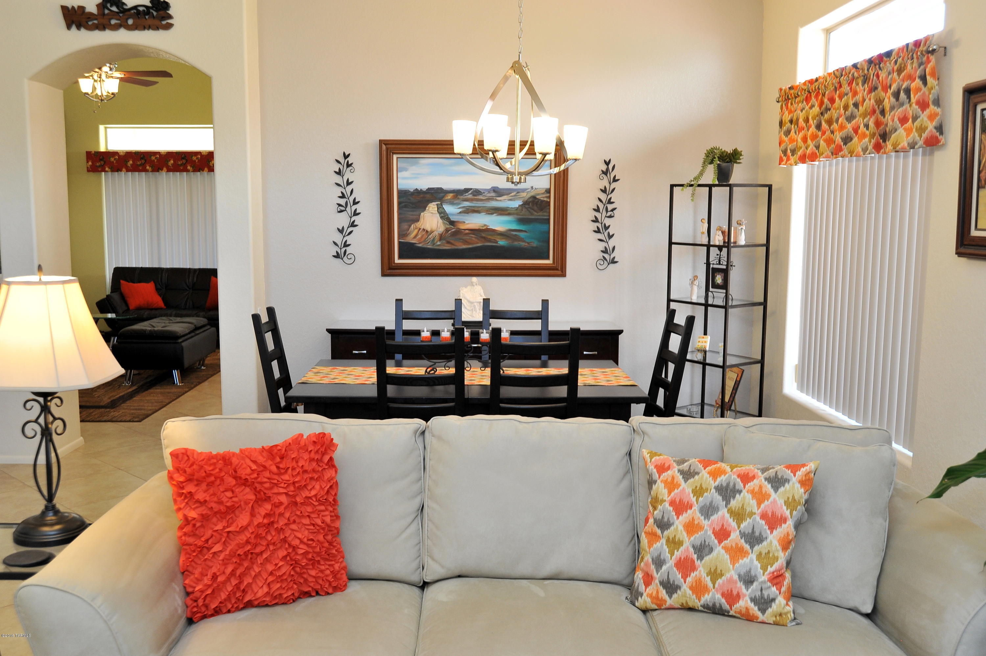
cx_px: 493
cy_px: 328
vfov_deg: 37.8
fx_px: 958
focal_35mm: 35
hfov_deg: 54.5
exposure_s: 1/40
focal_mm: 35
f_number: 7.1
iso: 1000
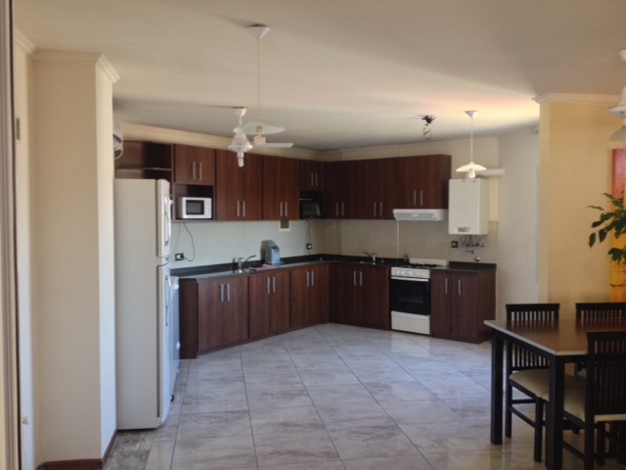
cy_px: 235
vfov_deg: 40.7
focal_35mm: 35
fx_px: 633
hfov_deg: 52.6
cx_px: 313
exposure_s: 1/20
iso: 160
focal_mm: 4.28
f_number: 2.4
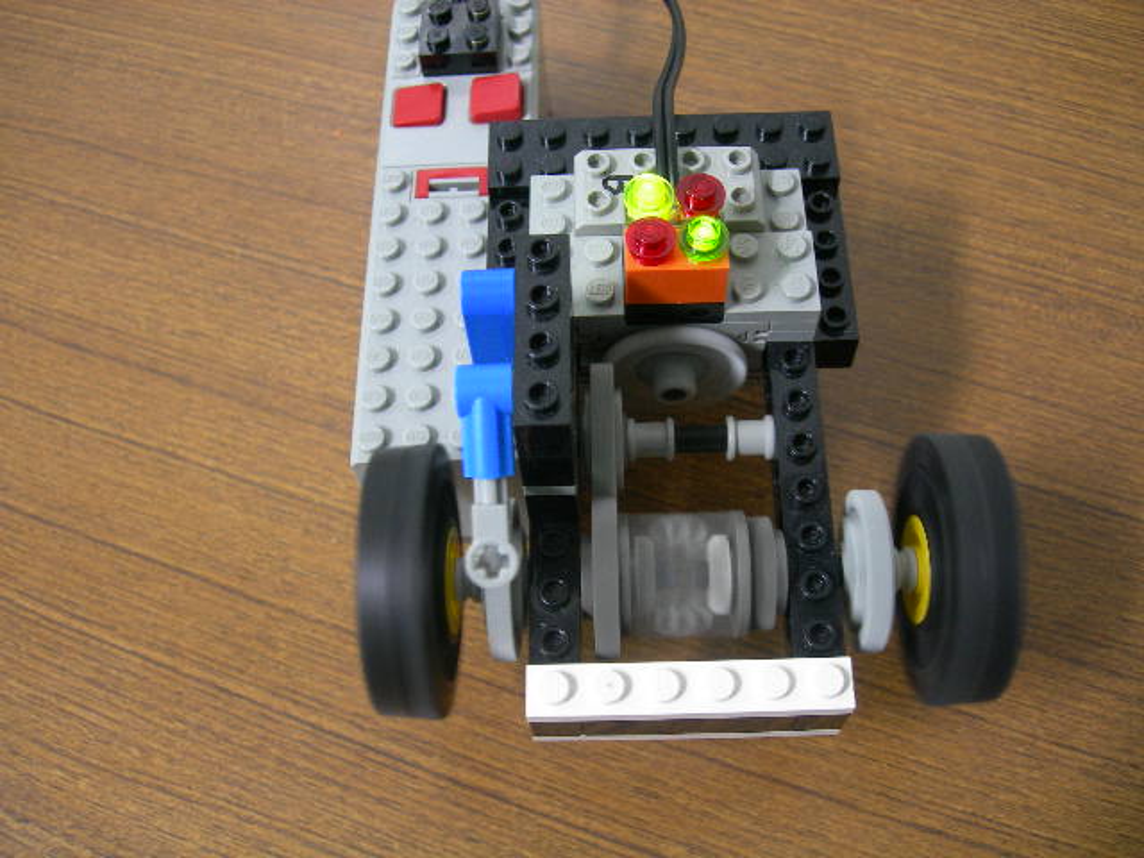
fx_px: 1256
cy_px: 429
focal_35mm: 38
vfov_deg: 37.7
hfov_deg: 49.0
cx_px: 572
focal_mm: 7.8
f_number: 2.8
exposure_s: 1/4.6
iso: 133
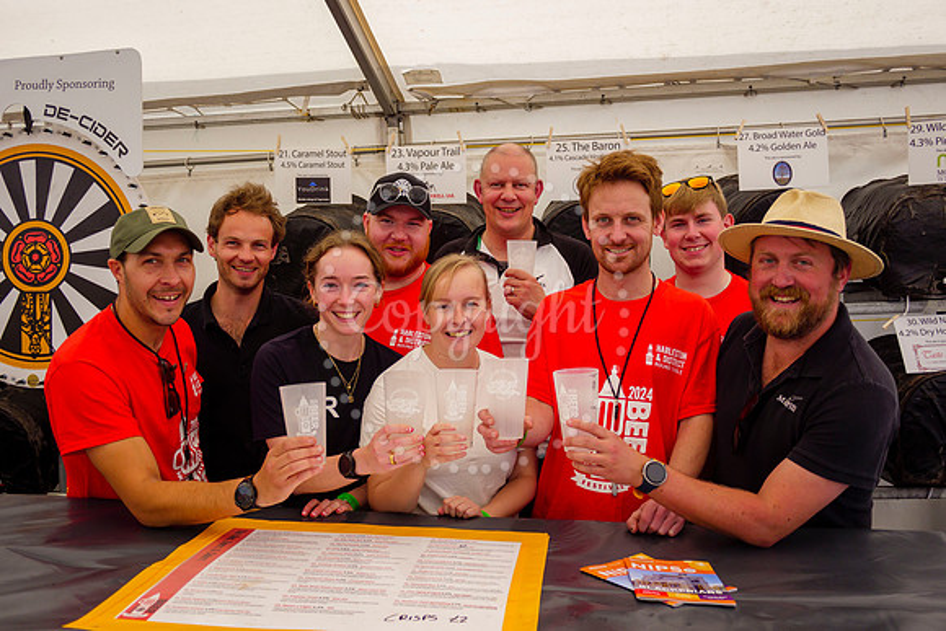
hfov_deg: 61.6
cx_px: 473
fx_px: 793
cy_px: 316
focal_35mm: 30
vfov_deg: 43.4
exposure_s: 1/500
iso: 200
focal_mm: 14
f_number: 2.5
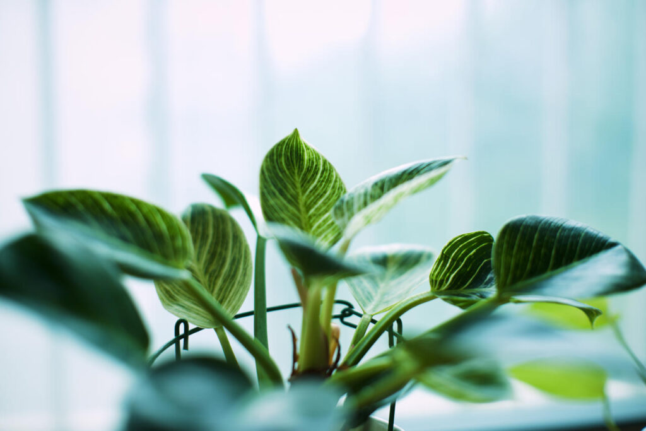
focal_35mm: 55
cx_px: 323
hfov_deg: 36.2
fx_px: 987
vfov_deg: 24.6
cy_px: 216
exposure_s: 1/50
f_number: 2
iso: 100
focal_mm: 55
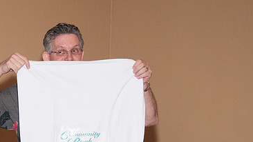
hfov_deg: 19.0
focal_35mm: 112
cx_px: 74
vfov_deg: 10.8
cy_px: 132
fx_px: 751
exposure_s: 1/80
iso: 800
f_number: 5.6
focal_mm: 45
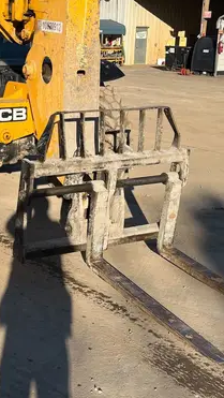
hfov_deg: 21.0
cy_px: 174
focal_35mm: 56
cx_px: 17
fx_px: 591
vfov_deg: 37.2
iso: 50
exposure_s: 1/4016
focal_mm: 5.1
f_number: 1.6
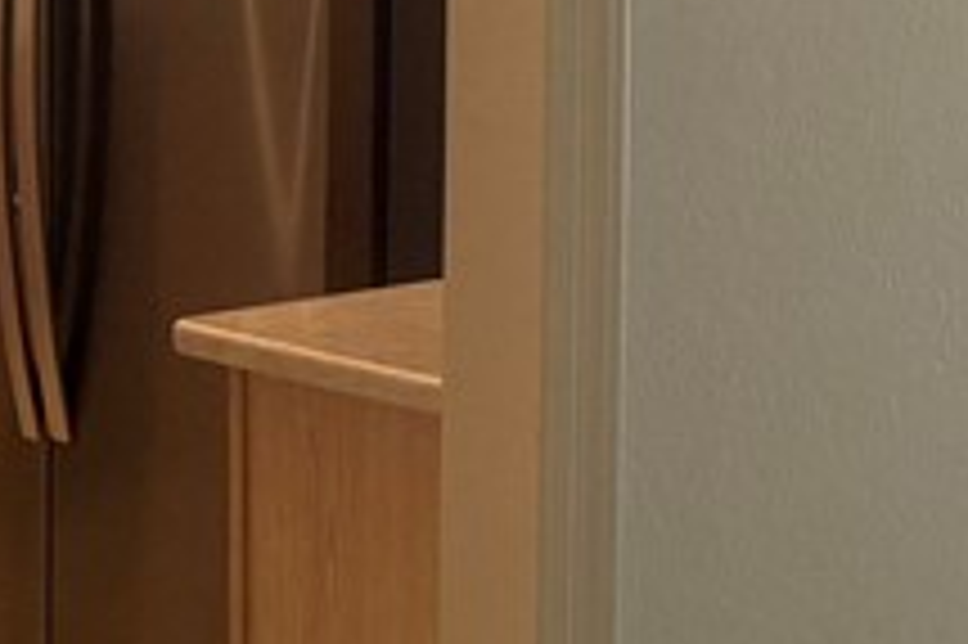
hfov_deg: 15.8
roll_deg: -1.0
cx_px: 1477
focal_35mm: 119
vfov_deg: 11.2
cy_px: -216
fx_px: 3197
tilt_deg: -1.7
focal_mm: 6.76
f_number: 1.78
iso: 200
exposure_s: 1/221
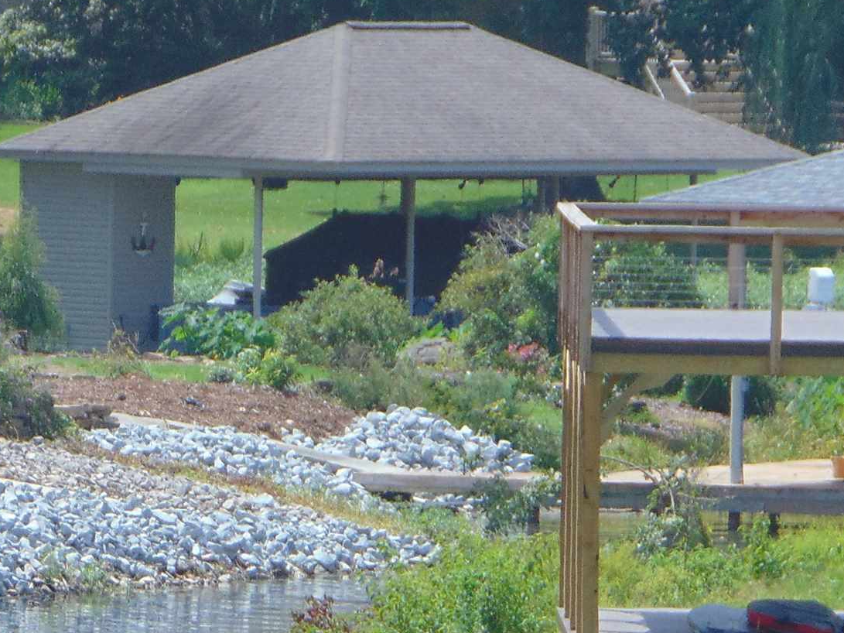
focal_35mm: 704
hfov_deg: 2.8
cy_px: 720
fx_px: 17163
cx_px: 200
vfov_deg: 2.1
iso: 80
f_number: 4.1
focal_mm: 44.9
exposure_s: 1/400
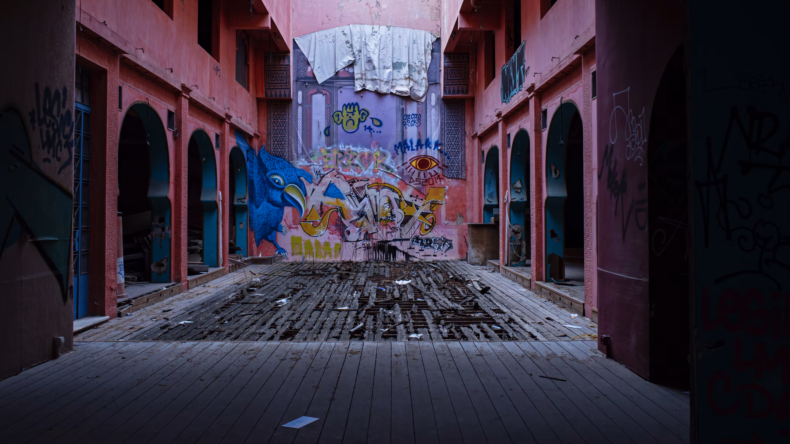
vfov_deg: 31.9
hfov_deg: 54.0
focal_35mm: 37
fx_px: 775
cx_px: 394
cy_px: 191
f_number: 8
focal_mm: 35
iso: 320
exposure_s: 1/200
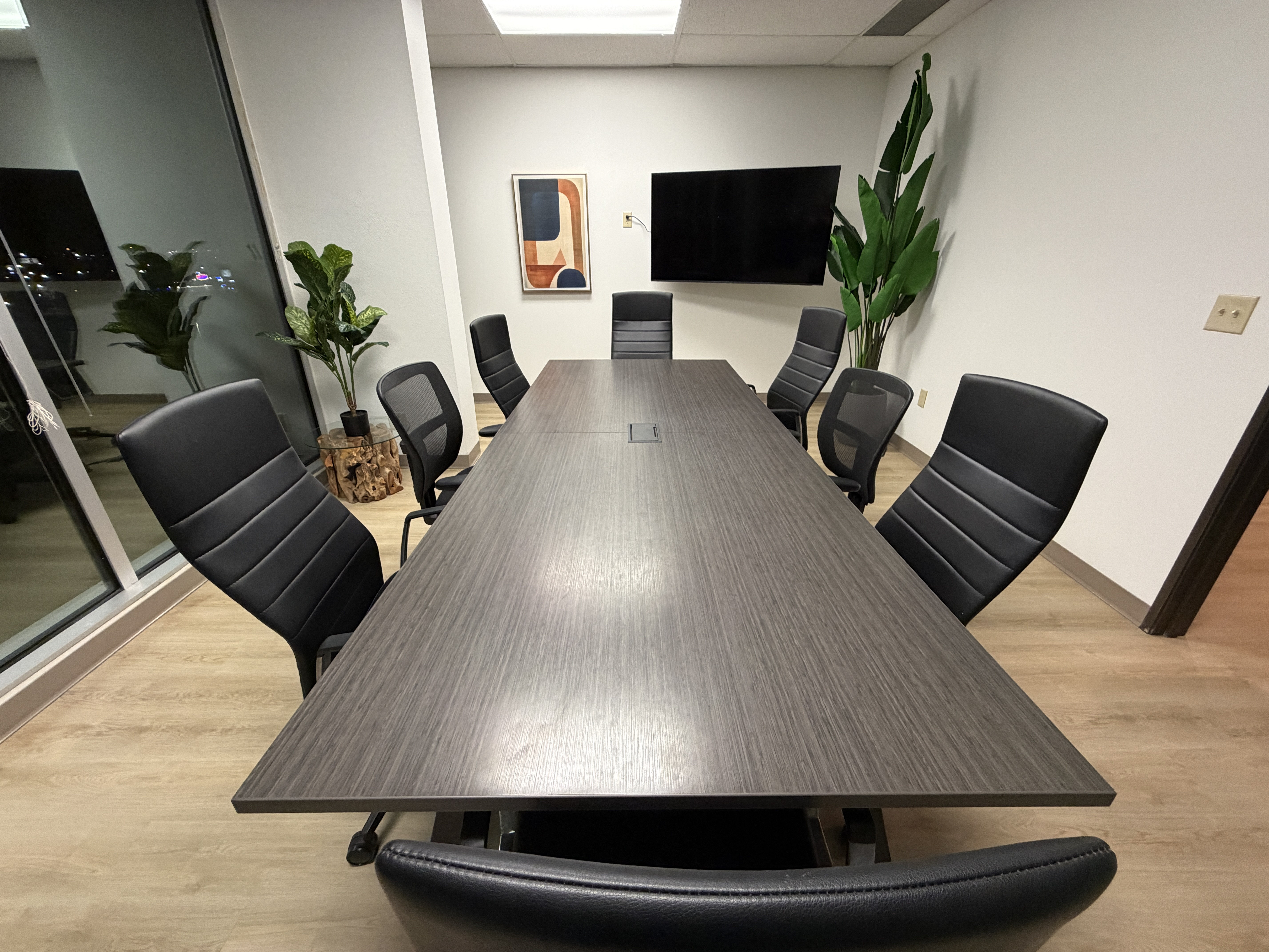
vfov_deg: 85.7
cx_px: 634
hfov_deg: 102.1
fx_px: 513
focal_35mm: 14
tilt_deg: -24.3
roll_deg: +0.9
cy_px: 476
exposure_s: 1/60
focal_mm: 2.22
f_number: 2.2
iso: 320
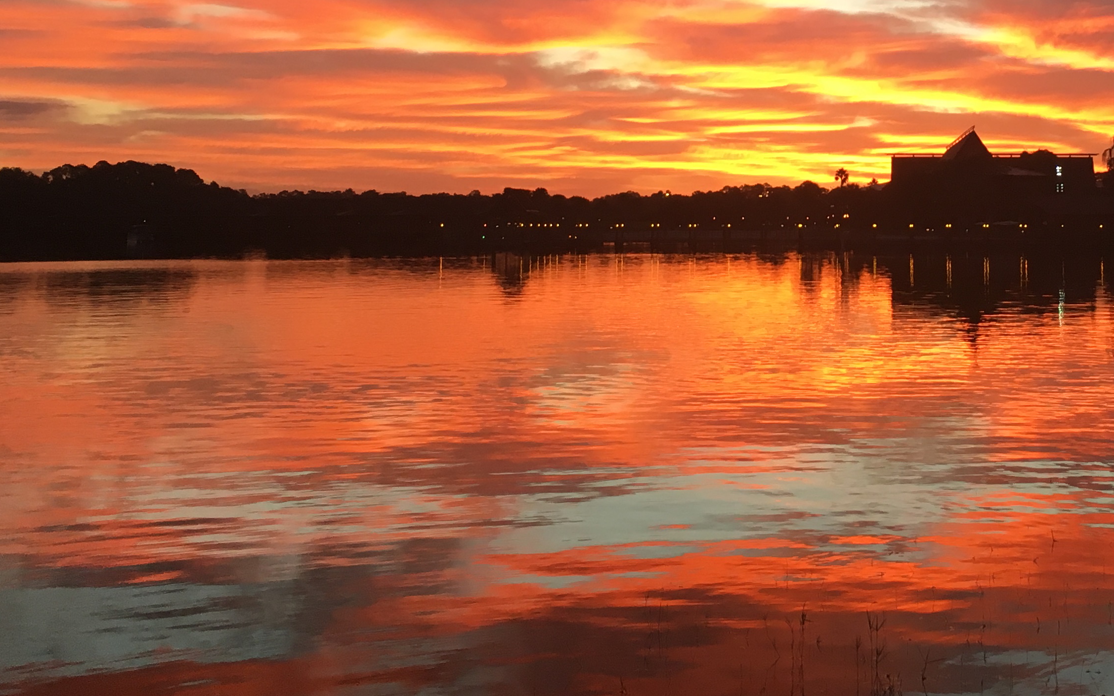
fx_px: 1670
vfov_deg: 22.8
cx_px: 804
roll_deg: +0.4
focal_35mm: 55
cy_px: 38
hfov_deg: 36.2
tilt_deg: +5.3
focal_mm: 4.15
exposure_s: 1/40
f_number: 2.2
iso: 32
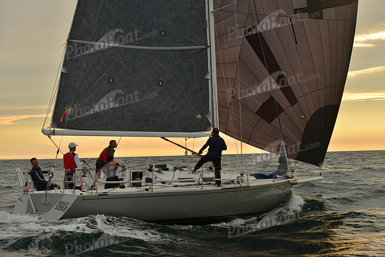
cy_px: 128
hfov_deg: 28.8
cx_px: 192
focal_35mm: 70
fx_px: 749
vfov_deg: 19.5
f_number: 6.3
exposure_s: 1/500
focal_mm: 70
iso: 400
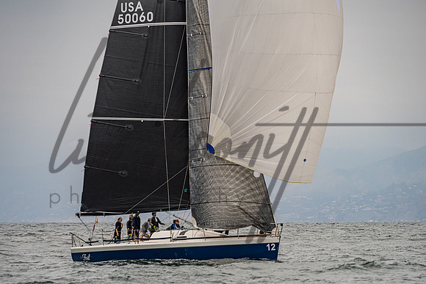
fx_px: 2894
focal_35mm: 245
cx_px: 216
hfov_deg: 8.4
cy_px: 170
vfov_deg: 5.6
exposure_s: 1/1600
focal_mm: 200
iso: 250
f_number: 6.3
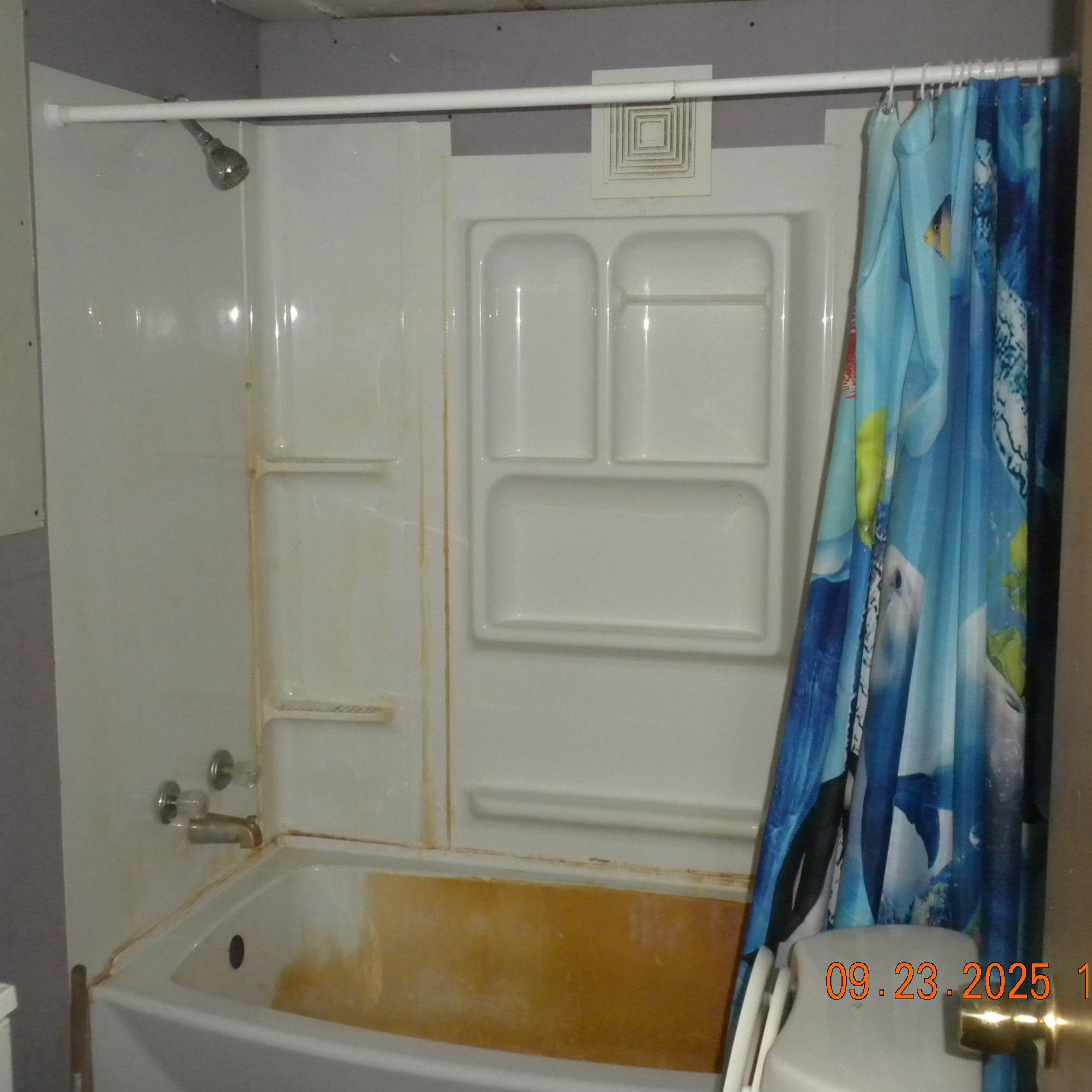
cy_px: 545
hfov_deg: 38.3
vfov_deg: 38.3
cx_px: 543
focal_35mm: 44
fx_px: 1570
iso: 400
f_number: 3.5
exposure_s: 1/30
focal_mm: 6.6
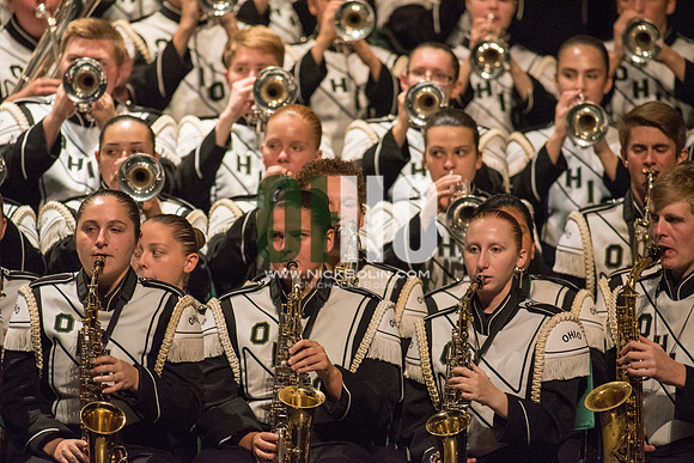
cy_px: 232
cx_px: 347
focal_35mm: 600
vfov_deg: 2.3
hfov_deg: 3.4
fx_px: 11569
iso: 4000
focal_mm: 600
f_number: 5.6
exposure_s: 1/320
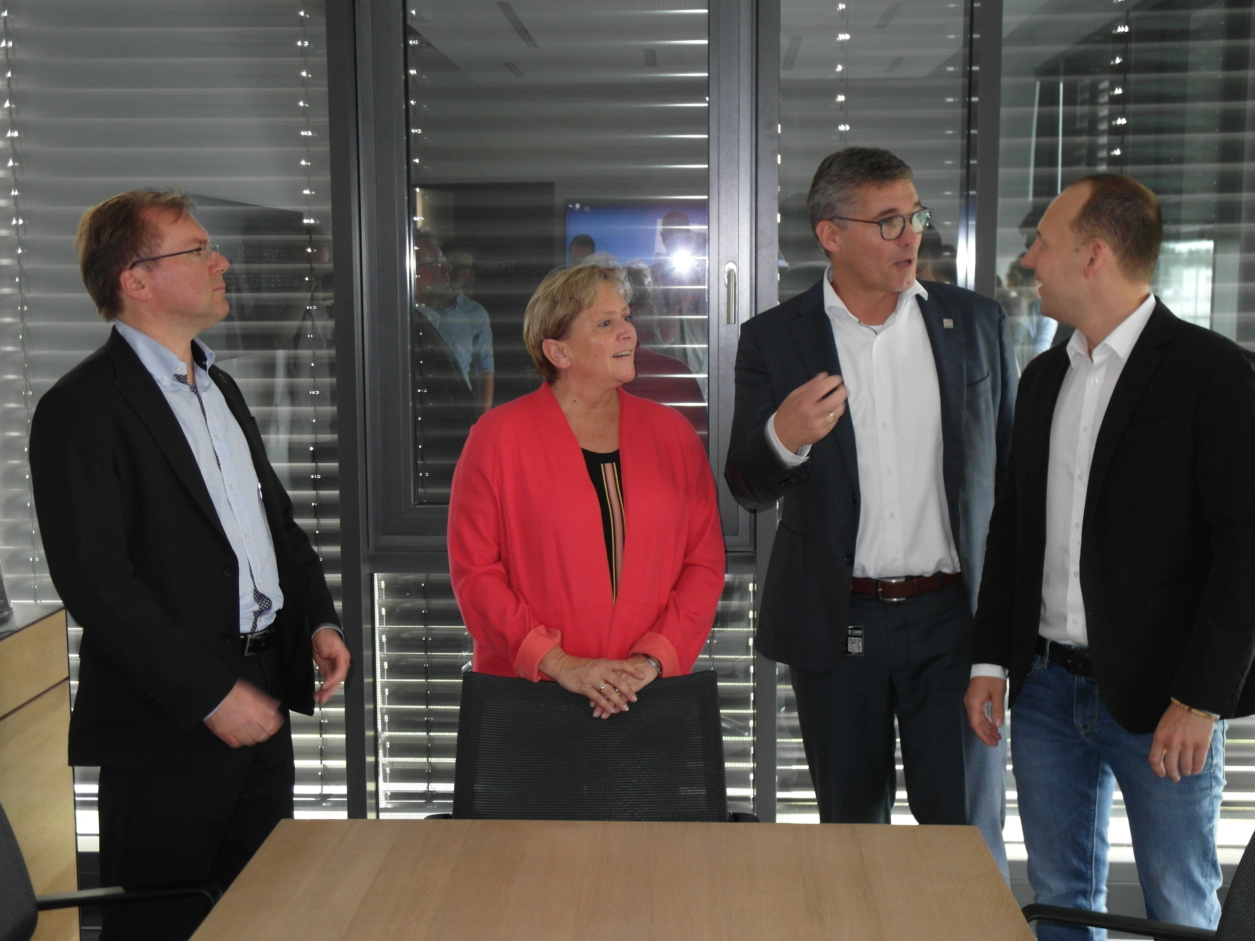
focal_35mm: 49
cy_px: 470
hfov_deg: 38.9
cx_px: 628
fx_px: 1776
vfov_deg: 29.7
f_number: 2.4
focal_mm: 10.6
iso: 200
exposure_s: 1/45
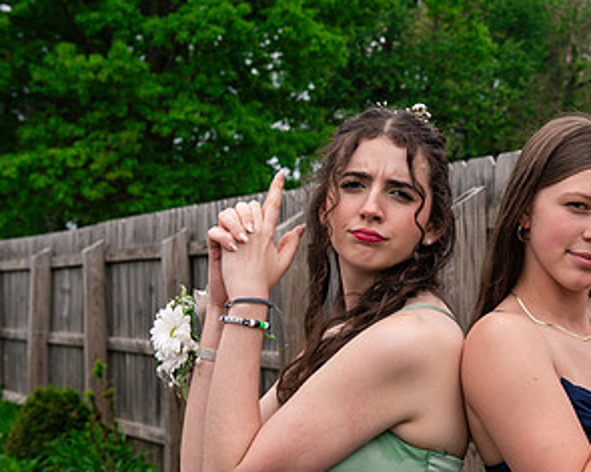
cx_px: 575
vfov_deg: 16.0
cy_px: 249
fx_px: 1679
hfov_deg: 19.4
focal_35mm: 96
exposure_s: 1/250
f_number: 8
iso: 500
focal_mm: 52
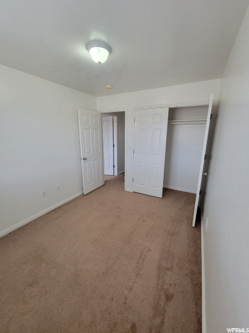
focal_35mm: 13
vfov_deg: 106.2
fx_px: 125
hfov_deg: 89.9
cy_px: 166
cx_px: 124
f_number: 2.2
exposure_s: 1/60
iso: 125
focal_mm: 2.2
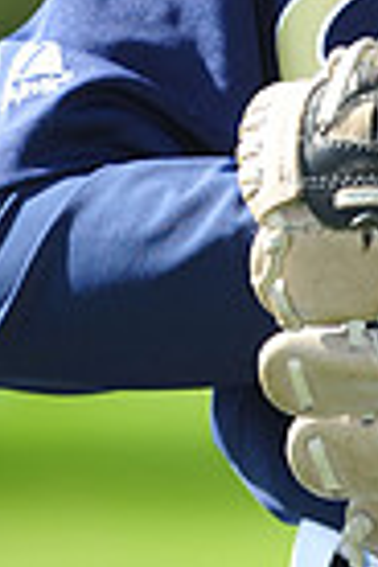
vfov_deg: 2.4
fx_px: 13229
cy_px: -436
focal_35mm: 840
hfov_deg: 1.6
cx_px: 657
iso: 200
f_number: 4.5
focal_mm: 200
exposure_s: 1/500
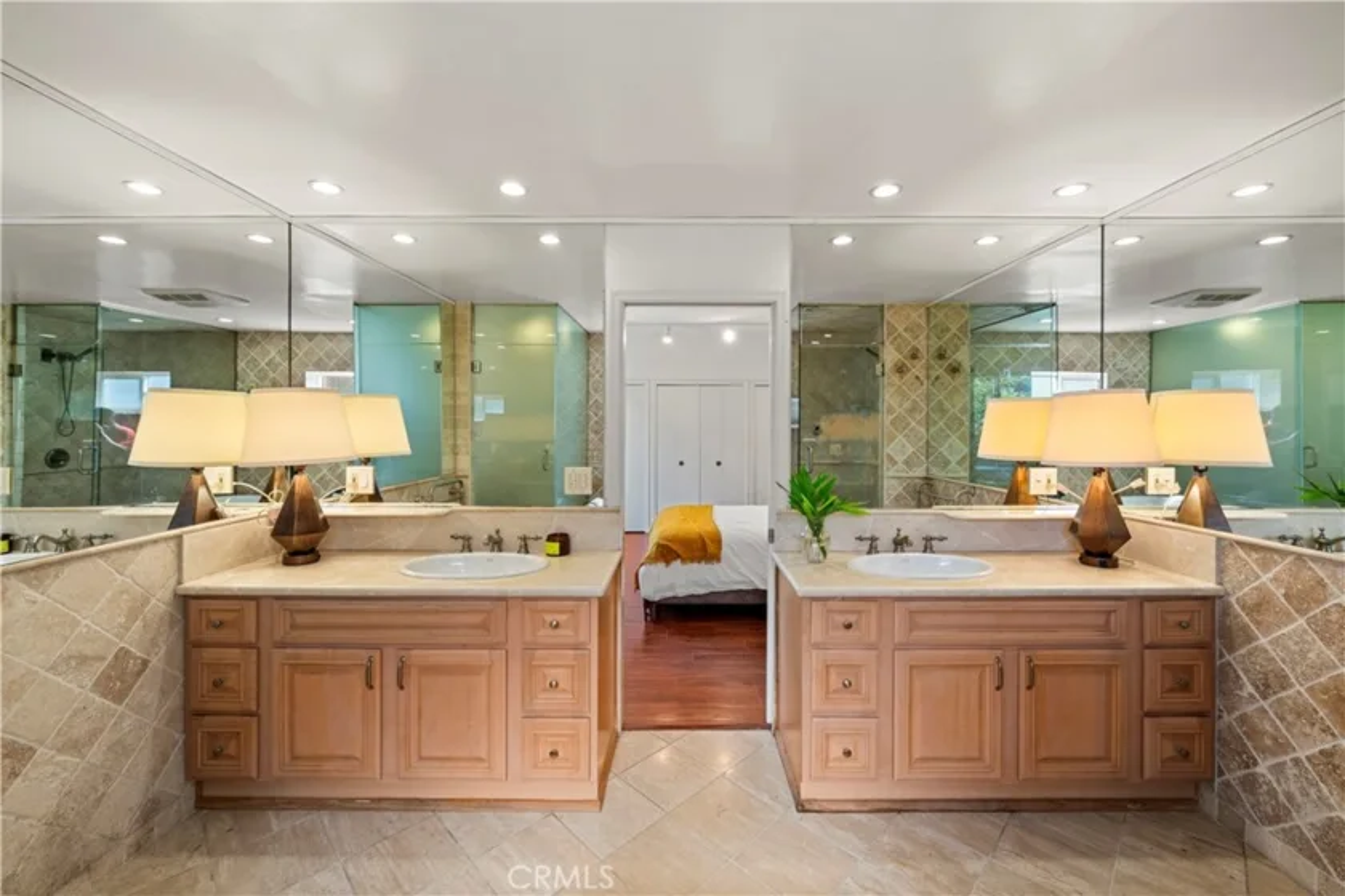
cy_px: 448
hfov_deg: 108.3
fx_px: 486
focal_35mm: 13
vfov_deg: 85.4
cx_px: 672
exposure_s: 1/10
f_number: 8
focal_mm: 13
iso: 800
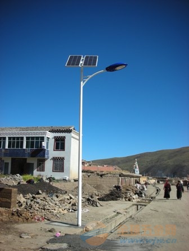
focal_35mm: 35
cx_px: 94
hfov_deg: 40.7
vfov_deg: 52.6
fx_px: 255
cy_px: 126
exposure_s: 1/110
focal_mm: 5.8
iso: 50
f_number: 8.5
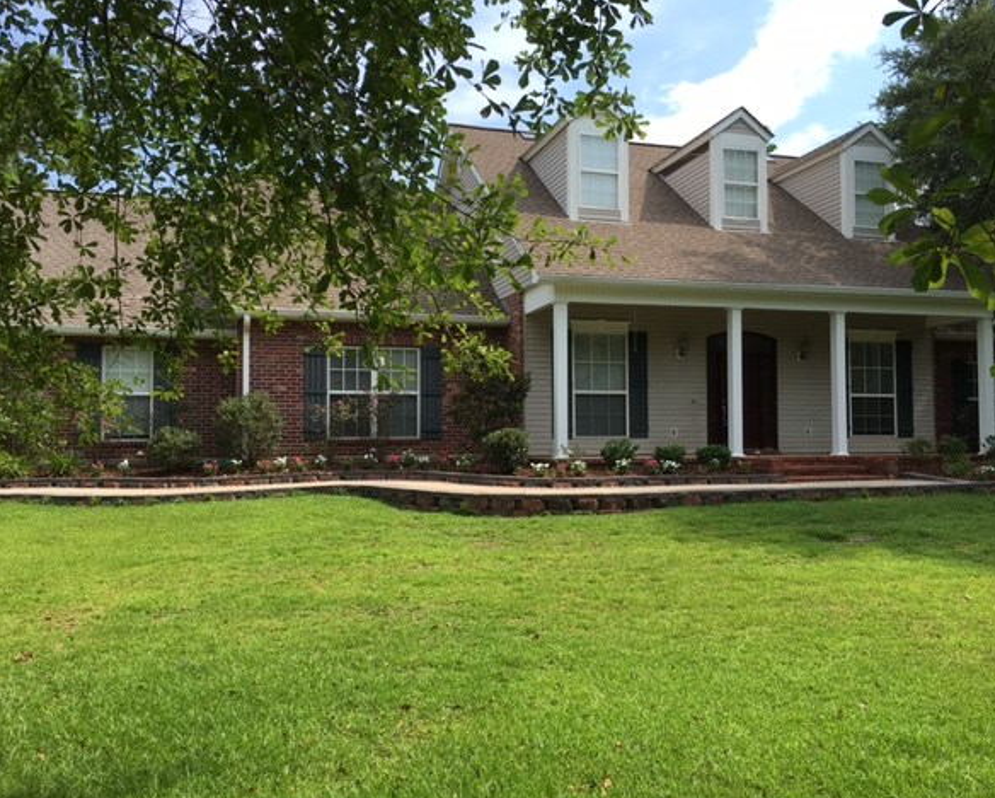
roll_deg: -0.1
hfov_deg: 57.1
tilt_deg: +3.7
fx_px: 914
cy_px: 406
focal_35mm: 31
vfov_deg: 47.2
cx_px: 515
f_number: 2.2
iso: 25
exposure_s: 1/874
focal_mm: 4.15
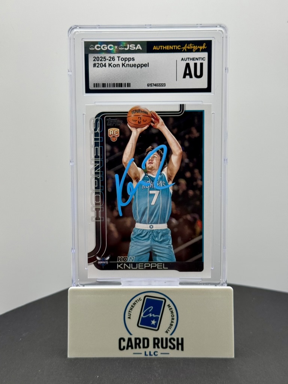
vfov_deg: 39.7
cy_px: 192
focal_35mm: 48
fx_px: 532
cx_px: 144
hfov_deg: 30.3
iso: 50
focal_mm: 6.76
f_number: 1.78
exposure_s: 1/223
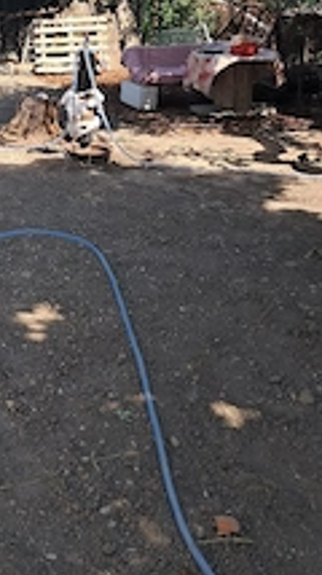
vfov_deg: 37.2
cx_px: 8
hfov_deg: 21.1
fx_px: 837
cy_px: 161
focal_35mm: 55
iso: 50
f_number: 1.8
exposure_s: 1/400
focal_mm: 4
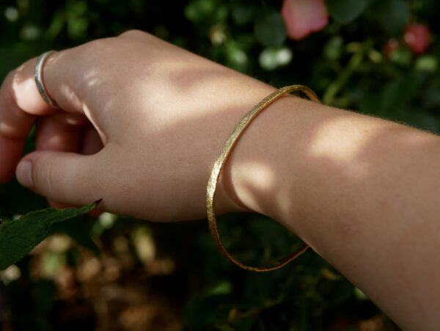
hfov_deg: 38.2
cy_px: 166
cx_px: 220
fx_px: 636
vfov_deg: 29.1
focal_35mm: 50
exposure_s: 1/800
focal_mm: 25
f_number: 4
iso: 200
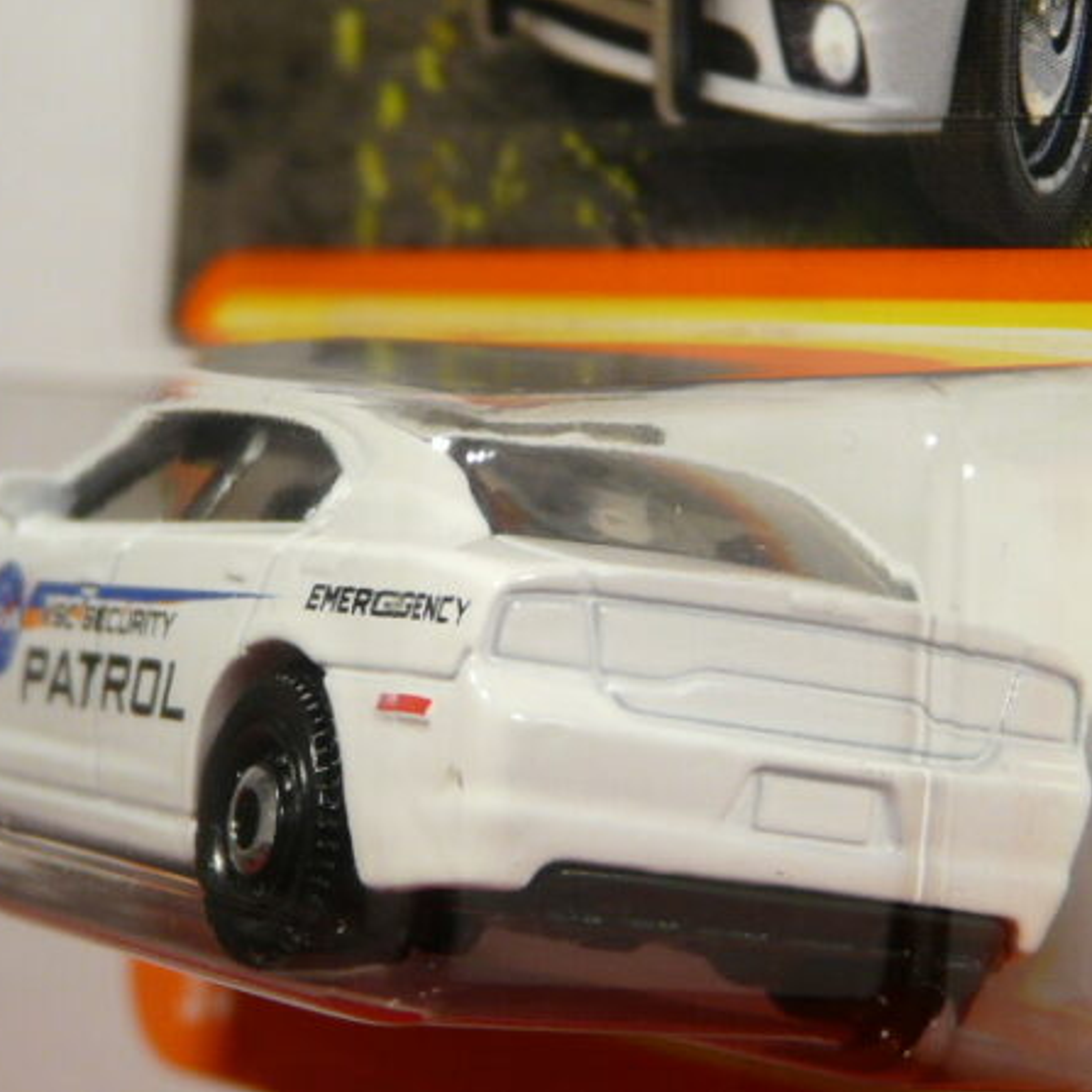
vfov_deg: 12.0
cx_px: 462
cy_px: 545
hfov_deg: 12.0
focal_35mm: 146
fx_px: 5211
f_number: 3.2
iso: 100
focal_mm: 12.6
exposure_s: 1/50
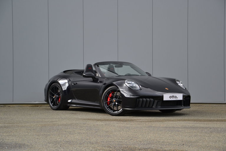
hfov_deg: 21.9
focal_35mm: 93
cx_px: 113
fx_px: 584
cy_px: 76
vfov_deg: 14.7
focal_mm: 62
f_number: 5.6
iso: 125
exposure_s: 1/125
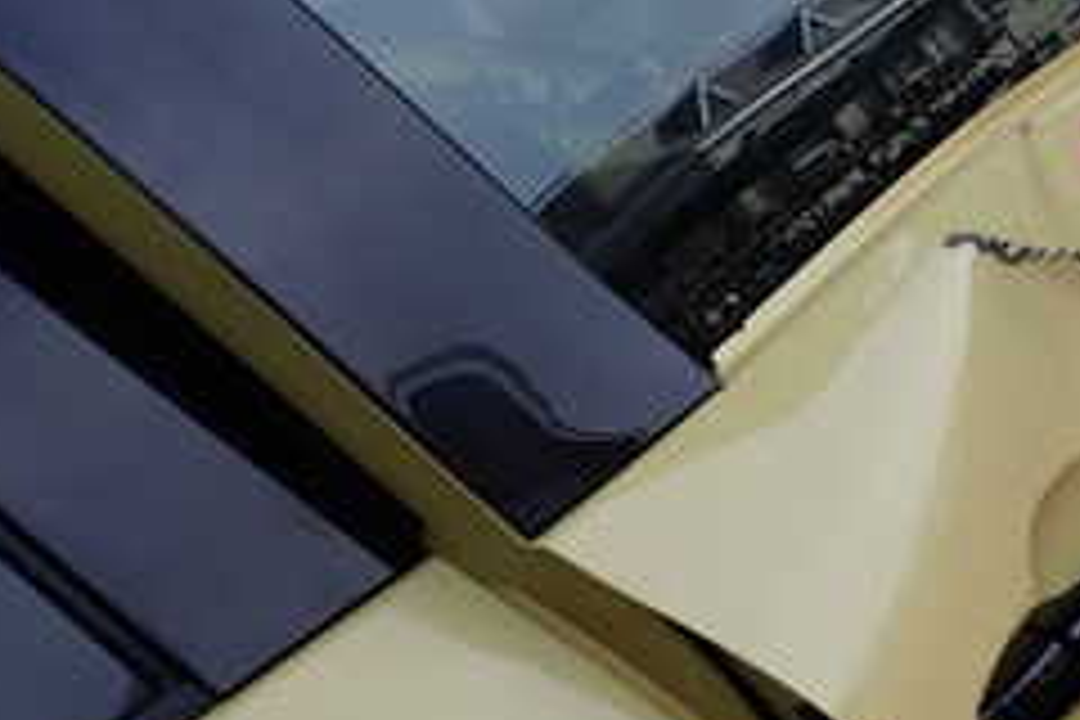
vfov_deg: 20.6
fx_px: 1950
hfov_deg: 28.3
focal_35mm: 65
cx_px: 1170
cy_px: 612
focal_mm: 4.5
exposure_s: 1/500
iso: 100
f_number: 2.8
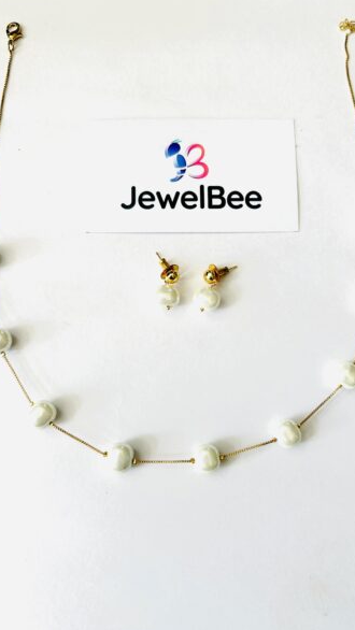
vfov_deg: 66.0
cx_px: 191
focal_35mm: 29
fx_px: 485
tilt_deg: -80.7
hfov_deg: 40.2
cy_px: 311
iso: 80
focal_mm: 5.7
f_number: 1.5
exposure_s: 1/100
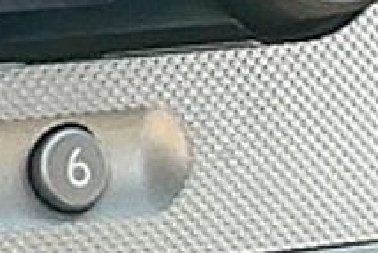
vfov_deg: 4.7
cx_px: -408
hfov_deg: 6.7
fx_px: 3099
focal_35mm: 295
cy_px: 124
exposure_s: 1/120
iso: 16
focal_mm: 3
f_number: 1.8
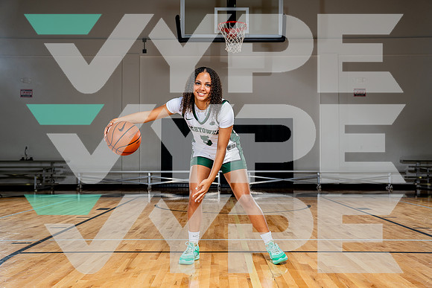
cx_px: 216
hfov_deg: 49.5
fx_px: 468
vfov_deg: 34.2
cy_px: 144
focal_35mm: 39
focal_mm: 39
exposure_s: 1/250
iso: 200
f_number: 5.6
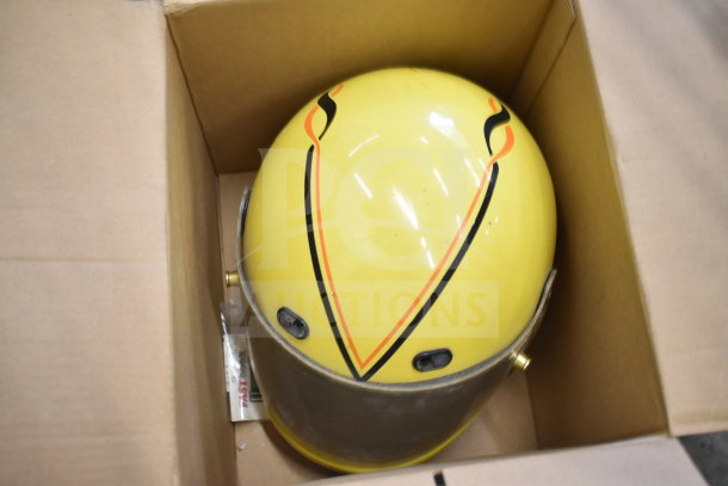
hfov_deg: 51.3
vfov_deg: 35.5
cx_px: 364
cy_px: 243
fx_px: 758
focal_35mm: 38
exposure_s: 1/40
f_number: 4
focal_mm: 25
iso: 1250
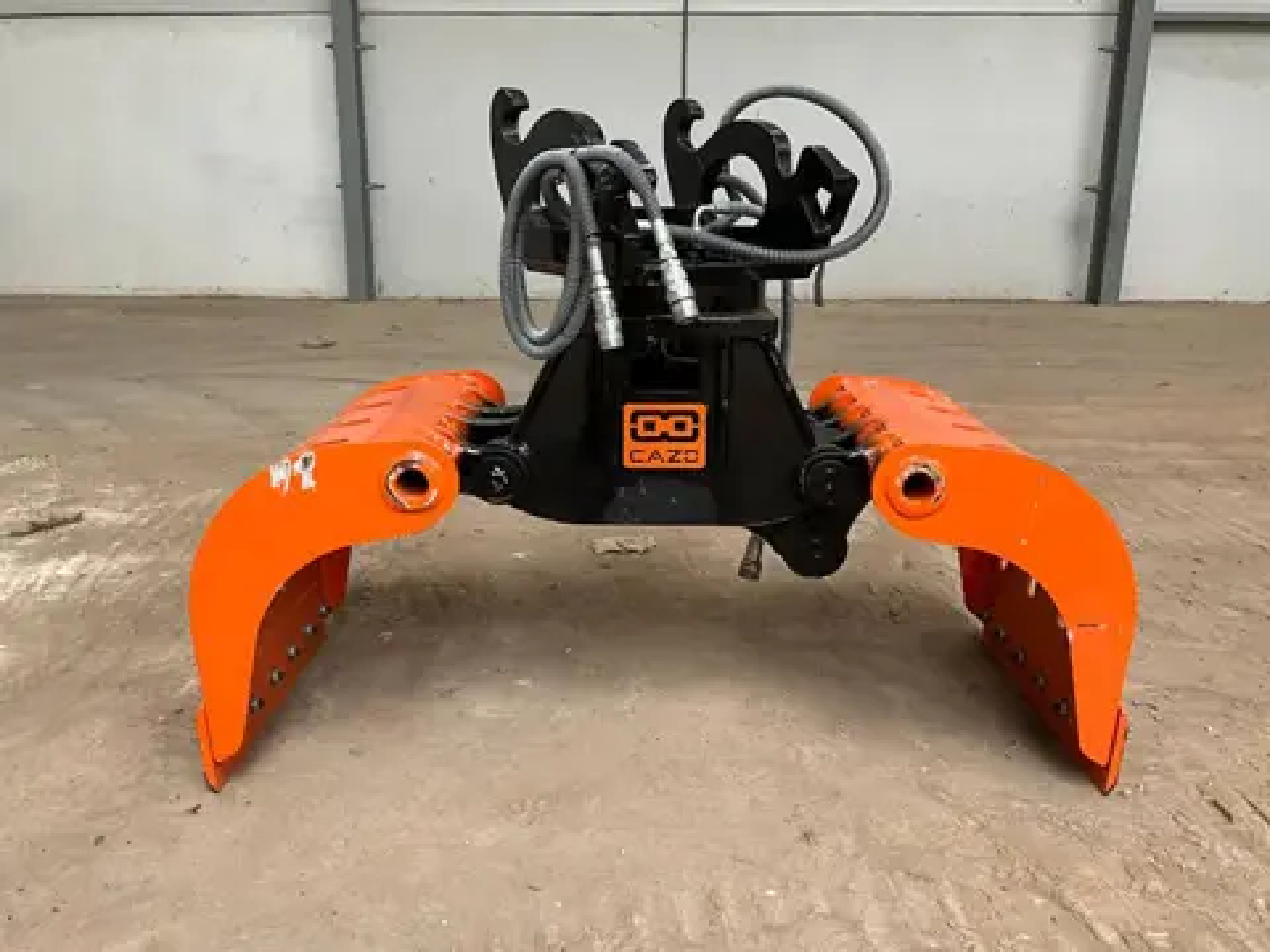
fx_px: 1064
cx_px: 635
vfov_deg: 48.2
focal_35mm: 29
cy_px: 476
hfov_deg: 61.7
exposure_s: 1/69
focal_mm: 3
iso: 64
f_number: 1.8
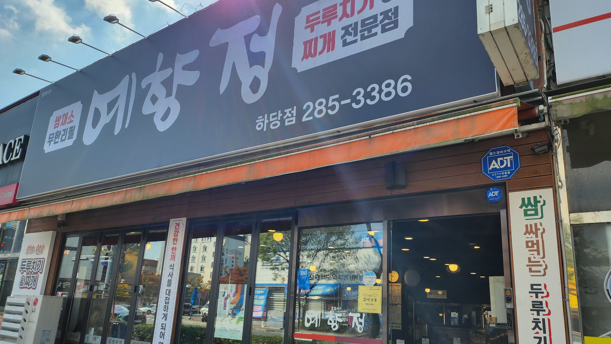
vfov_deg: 42.8
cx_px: 297
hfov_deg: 69.8
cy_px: 196
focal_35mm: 27
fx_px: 437
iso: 50
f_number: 1.8
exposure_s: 1/1751
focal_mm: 5
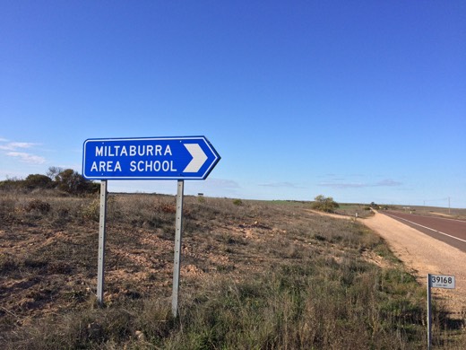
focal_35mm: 29
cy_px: 175
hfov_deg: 61.7
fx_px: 390
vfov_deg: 48.2
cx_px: 233
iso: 32
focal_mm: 4.15
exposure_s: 1/2053
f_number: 2.2
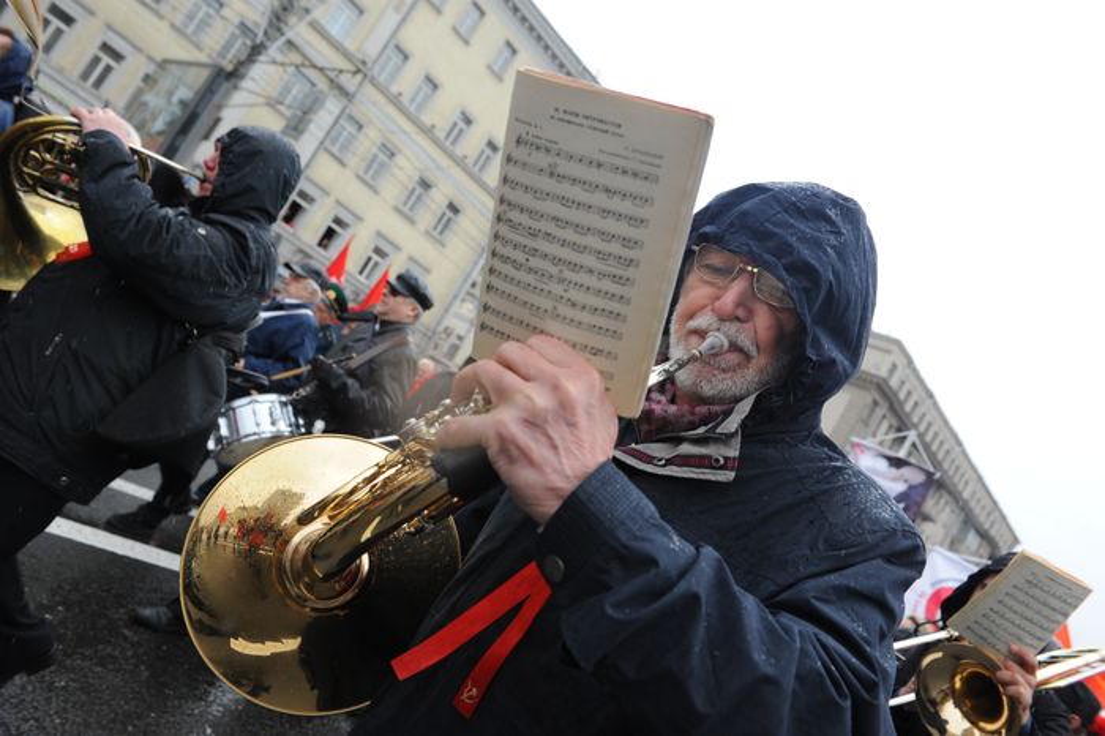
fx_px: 890
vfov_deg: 44.9
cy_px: 368
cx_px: 552
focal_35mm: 29
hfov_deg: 63.7
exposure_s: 1/800
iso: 1000
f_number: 5.6
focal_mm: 29
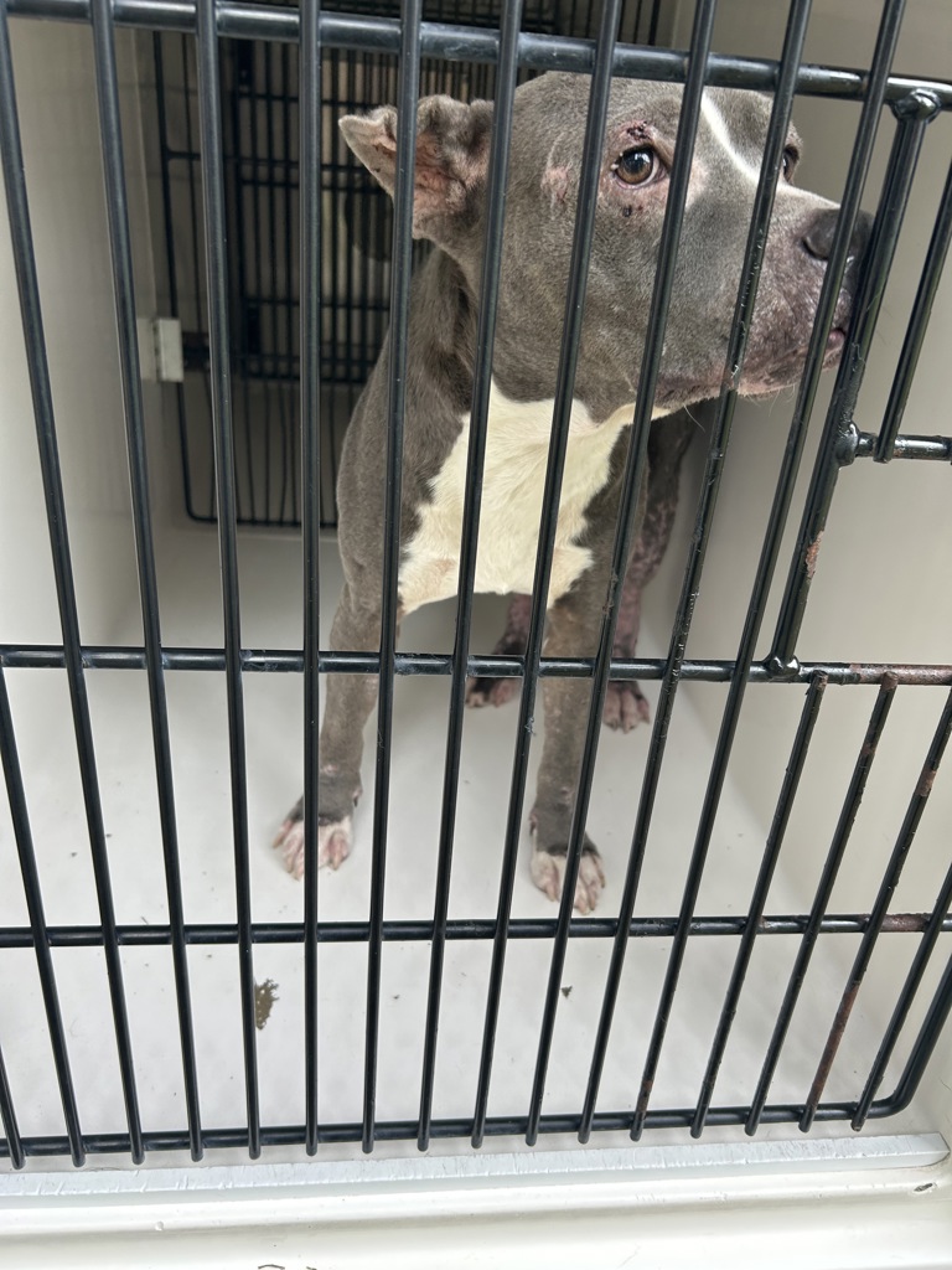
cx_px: 476
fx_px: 953
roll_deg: -6.8
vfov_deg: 67.3
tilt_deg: -24.6
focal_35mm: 26
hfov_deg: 53.1
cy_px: 635
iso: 40
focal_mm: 5.7
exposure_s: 1/249
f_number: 1.5
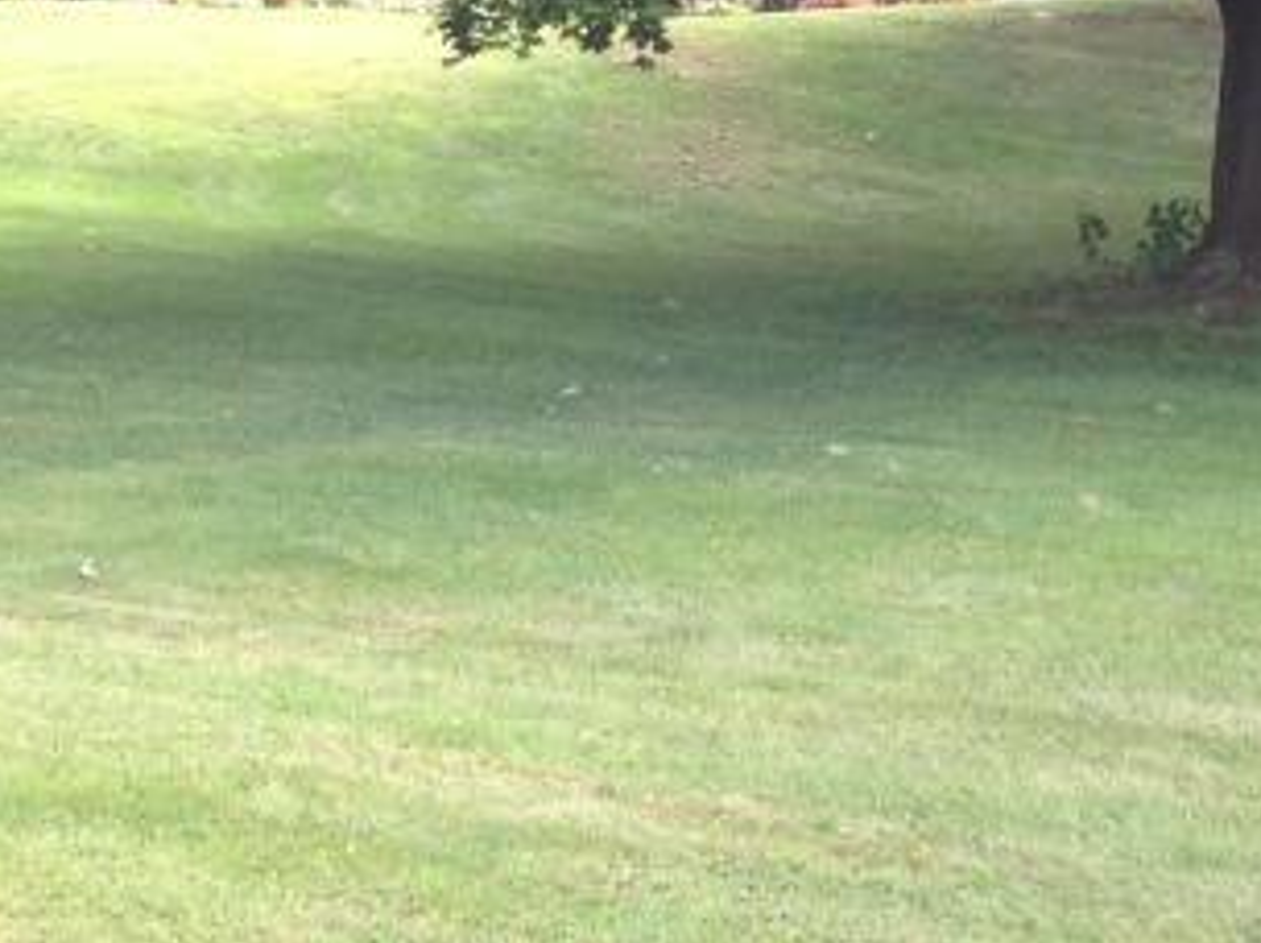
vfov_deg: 12.5
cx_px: 318
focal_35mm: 118
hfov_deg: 16.6
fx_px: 4293
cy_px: 223
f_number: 2.4
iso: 50
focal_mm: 4.28
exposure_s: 1/149
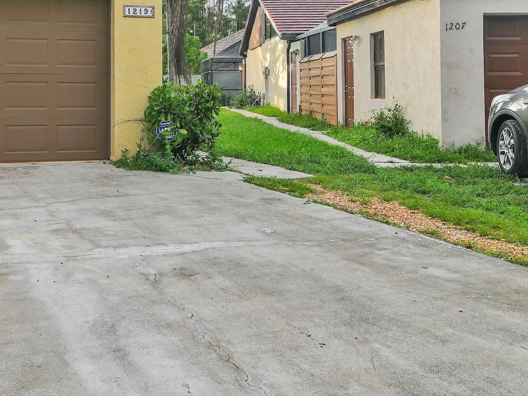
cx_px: 122
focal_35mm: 46
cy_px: 85
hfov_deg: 39.9
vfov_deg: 30.8
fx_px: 702
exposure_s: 1/30
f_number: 11
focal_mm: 23
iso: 200
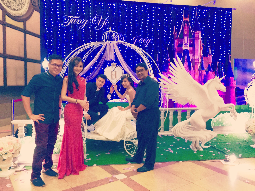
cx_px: 128
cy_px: 96
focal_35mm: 29
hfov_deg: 61.7
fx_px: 214
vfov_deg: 48.2
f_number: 2.2
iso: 125
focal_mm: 4.15
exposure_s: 1/8
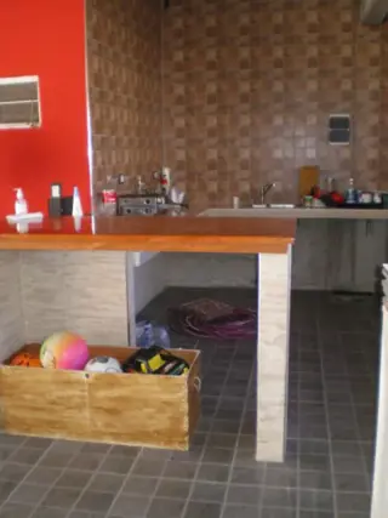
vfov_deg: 49.0
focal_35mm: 38
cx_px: 194
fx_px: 568
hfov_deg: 37.7
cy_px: 259
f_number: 3.1
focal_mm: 6.3
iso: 400
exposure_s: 1/30
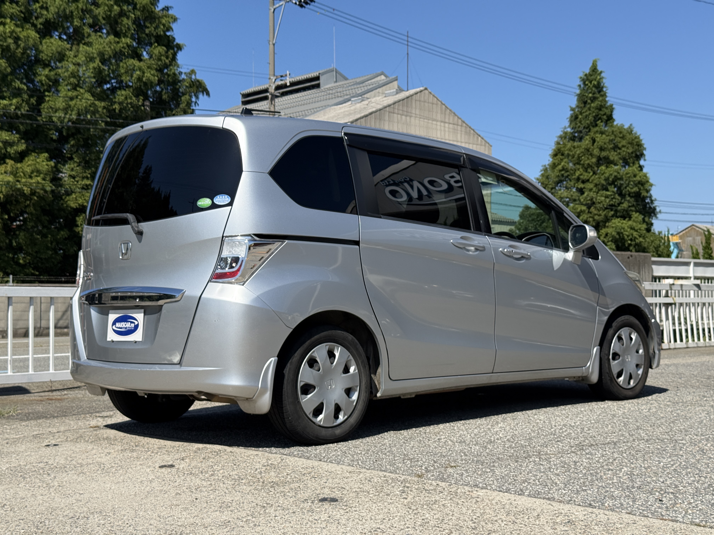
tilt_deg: +1.8
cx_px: 357
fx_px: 990
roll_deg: +0.5
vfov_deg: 30.3
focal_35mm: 48
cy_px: 268
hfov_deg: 39.7
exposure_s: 1/6536
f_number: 1.78
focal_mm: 6.76
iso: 100
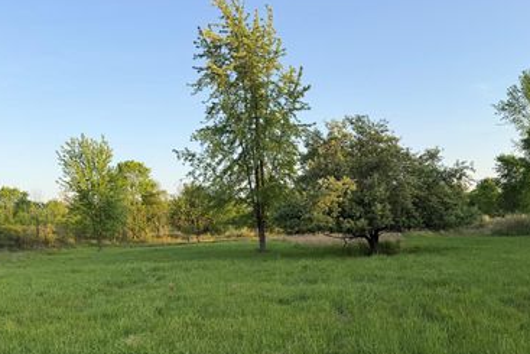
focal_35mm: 34
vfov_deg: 38.6
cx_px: 299
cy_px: 230
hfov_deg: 55.6
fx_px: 501
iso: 80
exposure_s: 1/1122
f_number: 1.78
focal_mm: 6.76
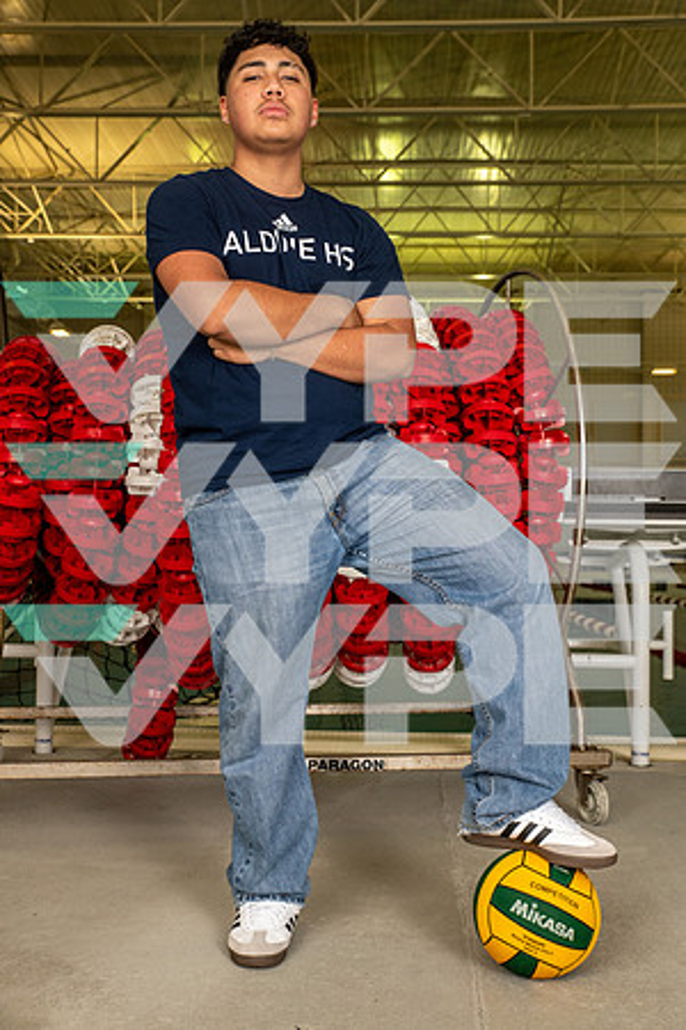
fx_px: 1200
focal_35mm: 42
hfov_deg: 31.9
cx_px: 343
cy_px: 515
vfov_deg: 46.4
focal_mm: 42
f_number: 7.1
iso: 500
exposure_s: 1/250
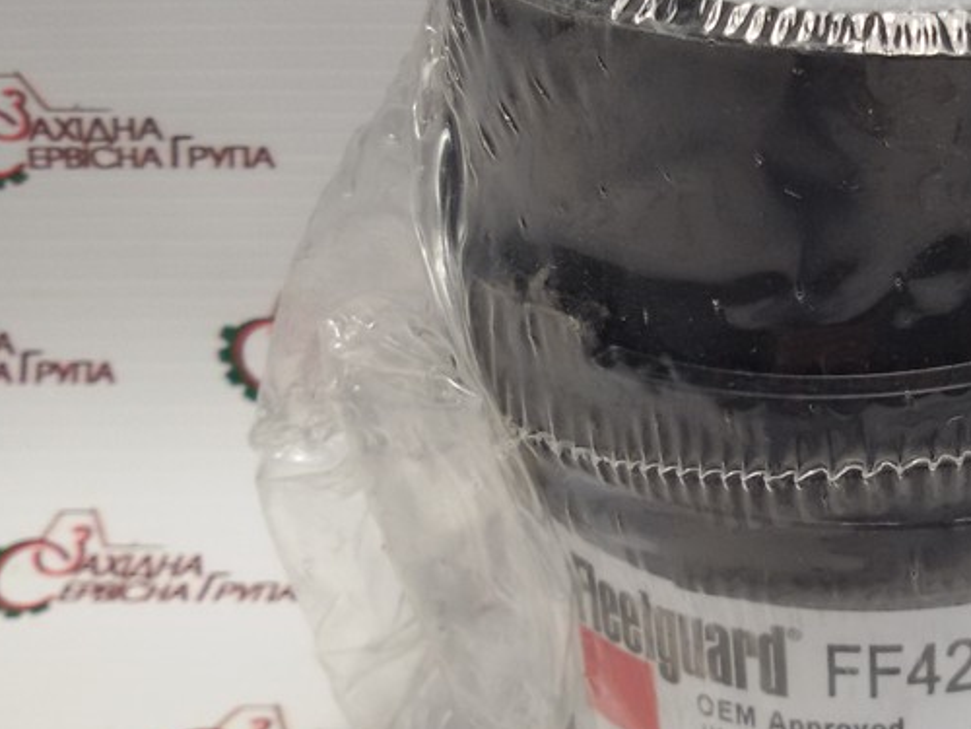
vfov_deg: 23.6
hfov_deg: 29.9
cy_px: 397
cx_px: 866
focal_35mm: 62
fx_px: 1739
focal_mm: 2.93
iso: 40
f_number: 2.4
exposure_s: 1/33
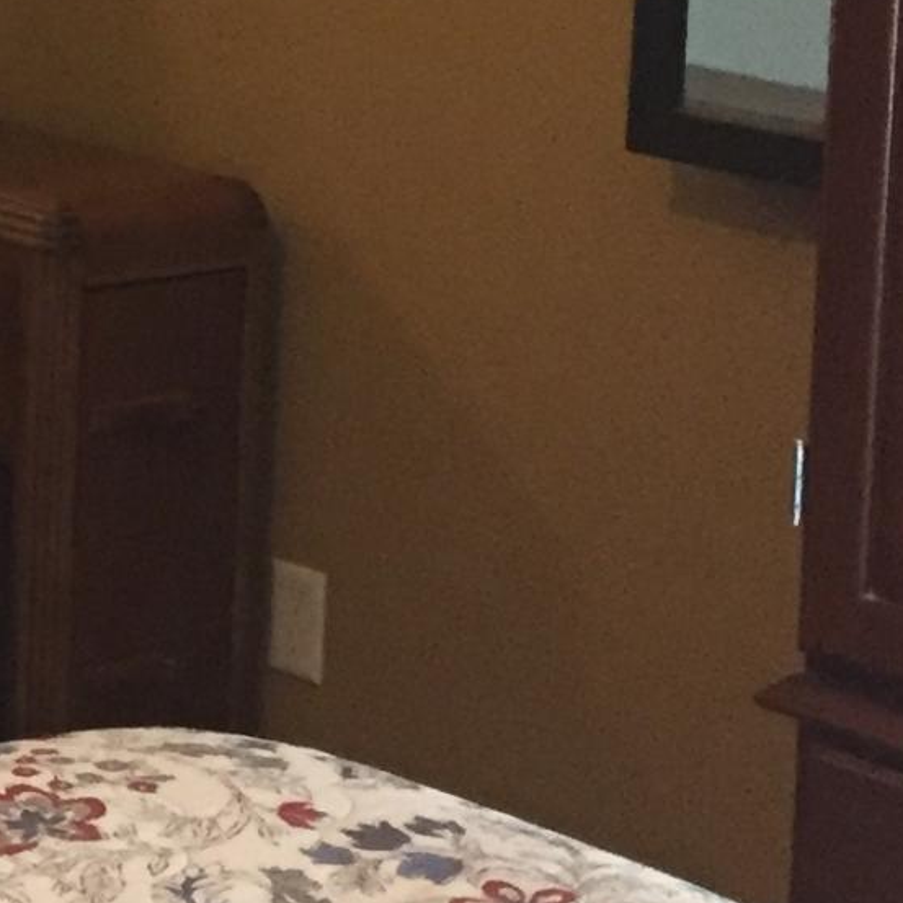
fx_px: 4102
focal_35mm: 139
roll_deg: -2.0
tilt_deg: -5.1
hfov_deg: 11.3
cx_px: -911
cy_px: -171
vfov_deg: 12.3
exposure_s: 1/30
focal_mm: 4.15
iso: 200
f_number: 2.2
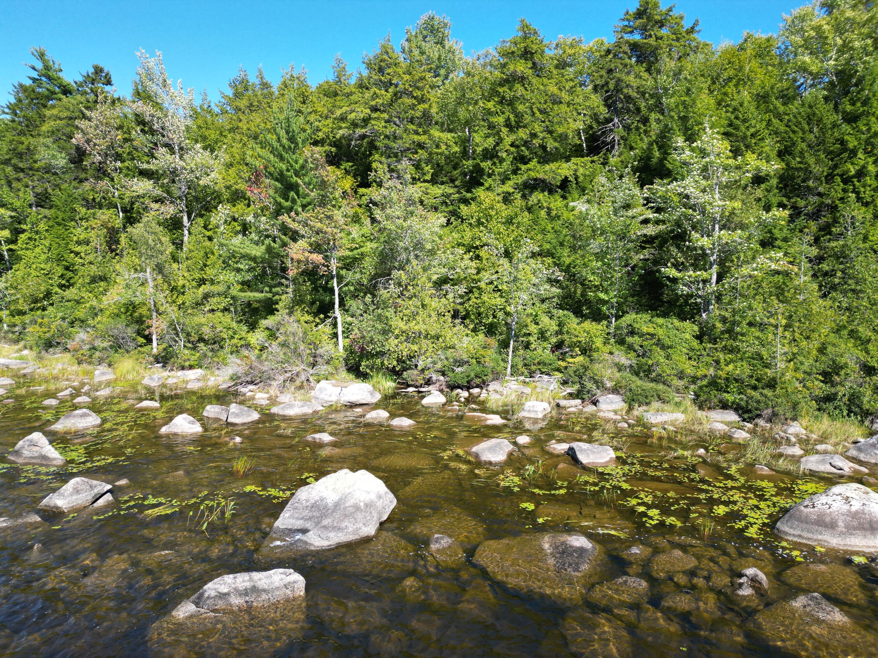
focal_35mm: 24
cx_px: 439
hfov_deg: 71.6
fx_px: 609
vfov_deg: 56.8
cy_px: 329
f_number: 1.7
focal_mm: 6.72
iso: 110
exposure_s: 1/1250
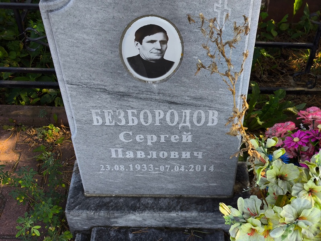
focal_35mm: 50
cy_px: 120
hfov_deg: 38.2
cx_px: 160
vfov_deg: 29.1
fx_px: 464
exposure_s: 1/324
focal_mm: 4.71
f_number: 1.7
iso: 50
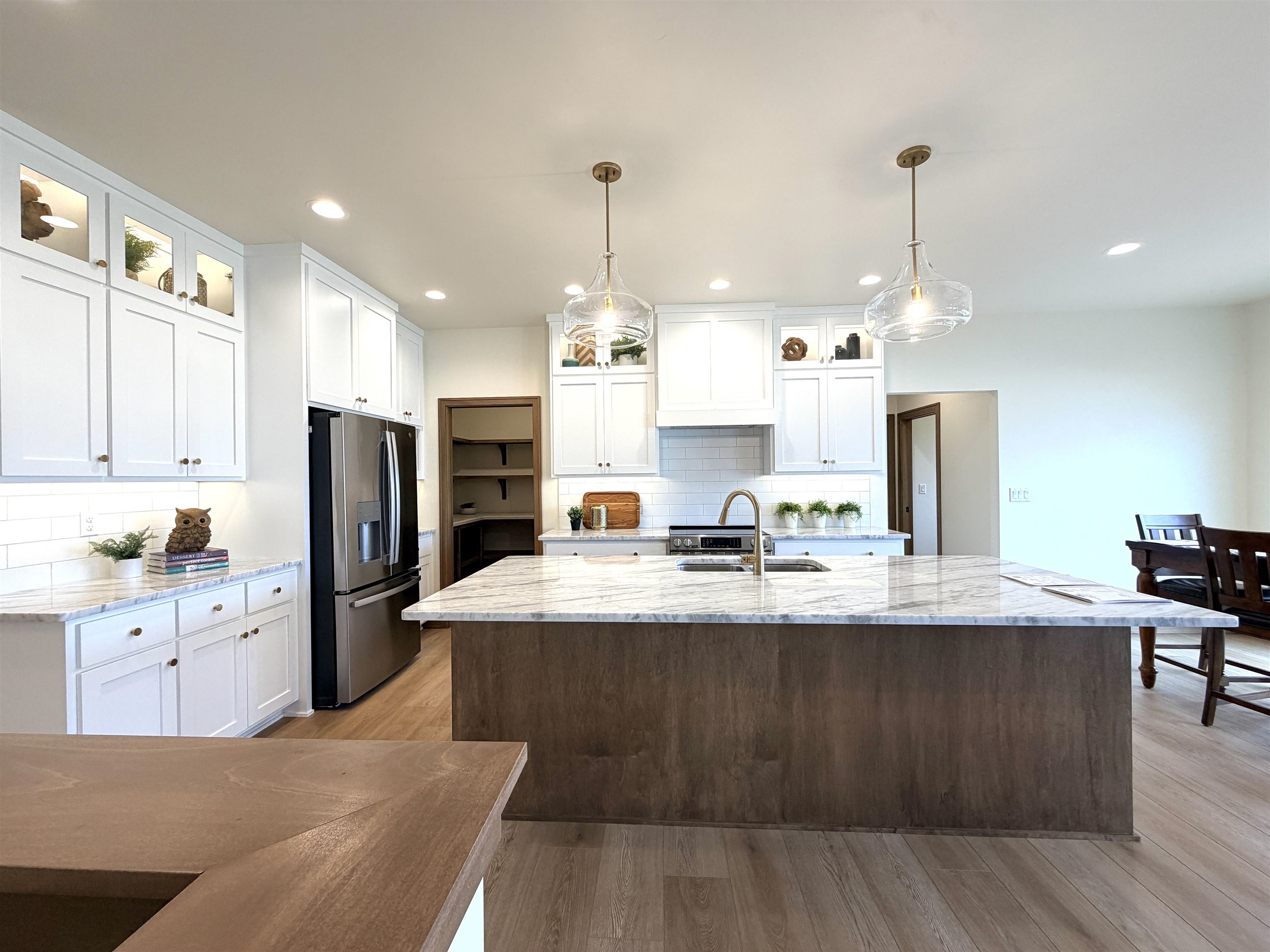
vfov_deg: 85.7
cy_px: 476
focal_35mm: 14
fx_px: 514
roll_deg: +0.8
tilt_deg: +0.1
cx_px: 635
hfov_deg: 102.1
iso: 100
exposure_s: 1/120
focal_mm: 2.22
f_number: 2.2
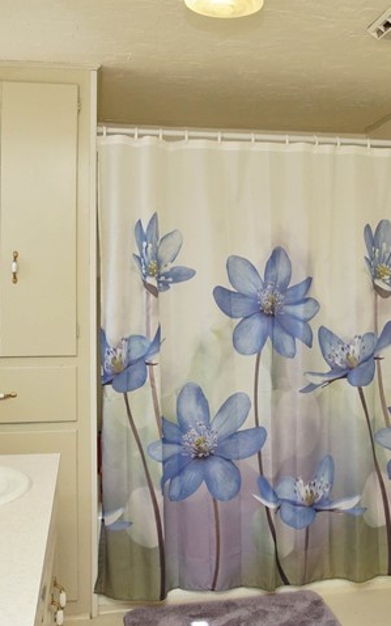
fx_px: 650
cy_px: 272
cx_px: 228
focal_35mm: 38
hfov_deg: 33.4
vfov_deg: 51.2
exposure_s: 1/160
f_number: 4.5
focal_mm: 11
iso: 500
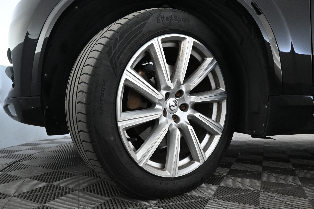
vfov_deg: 49.1
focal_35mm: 26
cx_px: 157
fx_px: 229
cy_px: 104
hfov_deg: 68.9
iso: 6400
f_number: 4
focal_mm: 17.5
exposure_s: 1/60
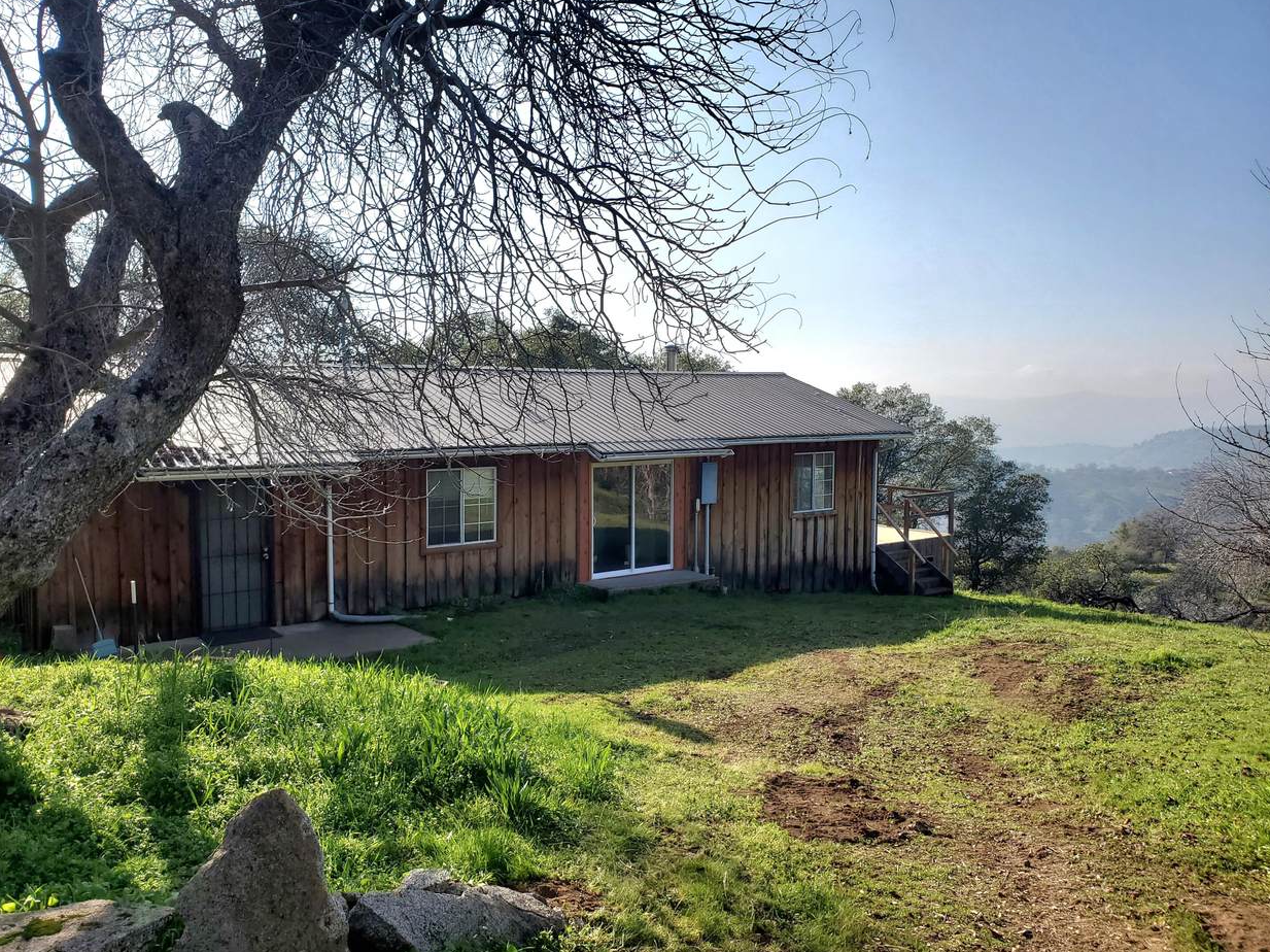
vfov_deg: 51.3
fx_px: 990
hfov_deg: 65.3
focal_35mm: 27
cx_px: 657
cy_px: 464
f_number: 2.4
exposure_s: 1/2000
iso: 50
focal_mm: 4.3
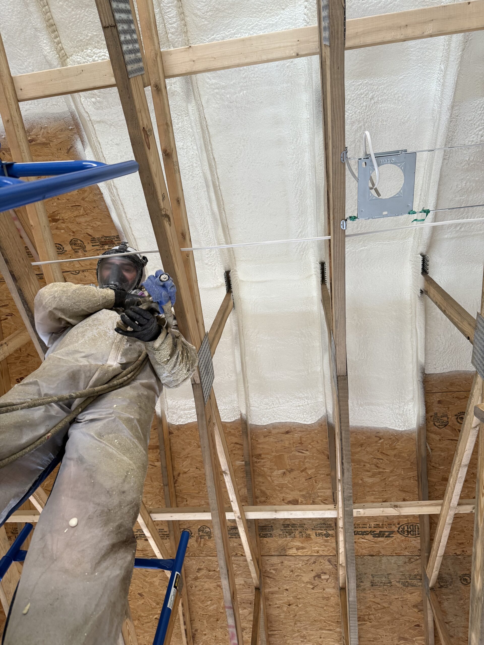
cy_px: 322
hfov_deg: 56.8
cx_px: 242
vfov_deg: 71.6
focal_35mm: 24
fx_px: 447
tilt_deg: +65.8
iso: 200
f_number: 1.78
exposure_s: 1/67
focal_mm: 6.76
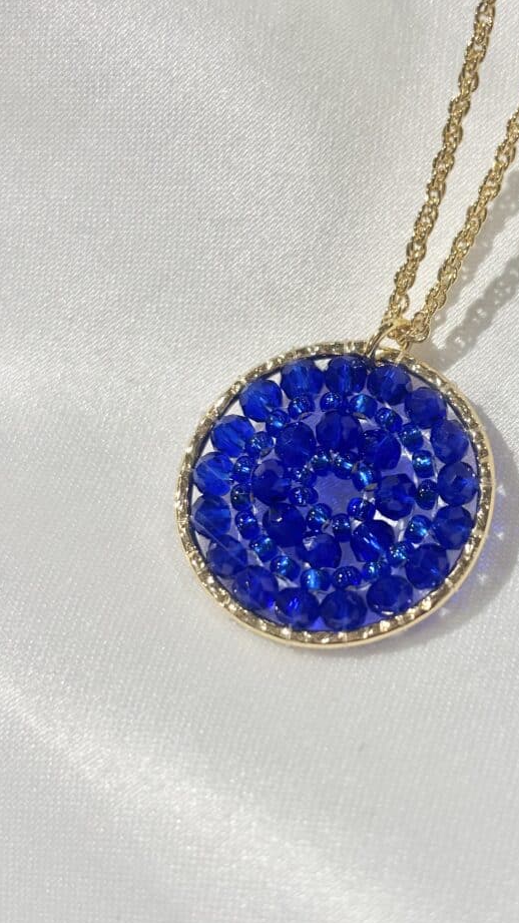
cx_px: 366
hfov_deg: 19.0
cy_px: 463
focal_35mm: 63
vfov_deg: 33.3
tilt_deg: -52.0
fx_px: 1541
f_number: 1.6
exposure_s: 1/251
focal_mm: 5.96
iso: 32
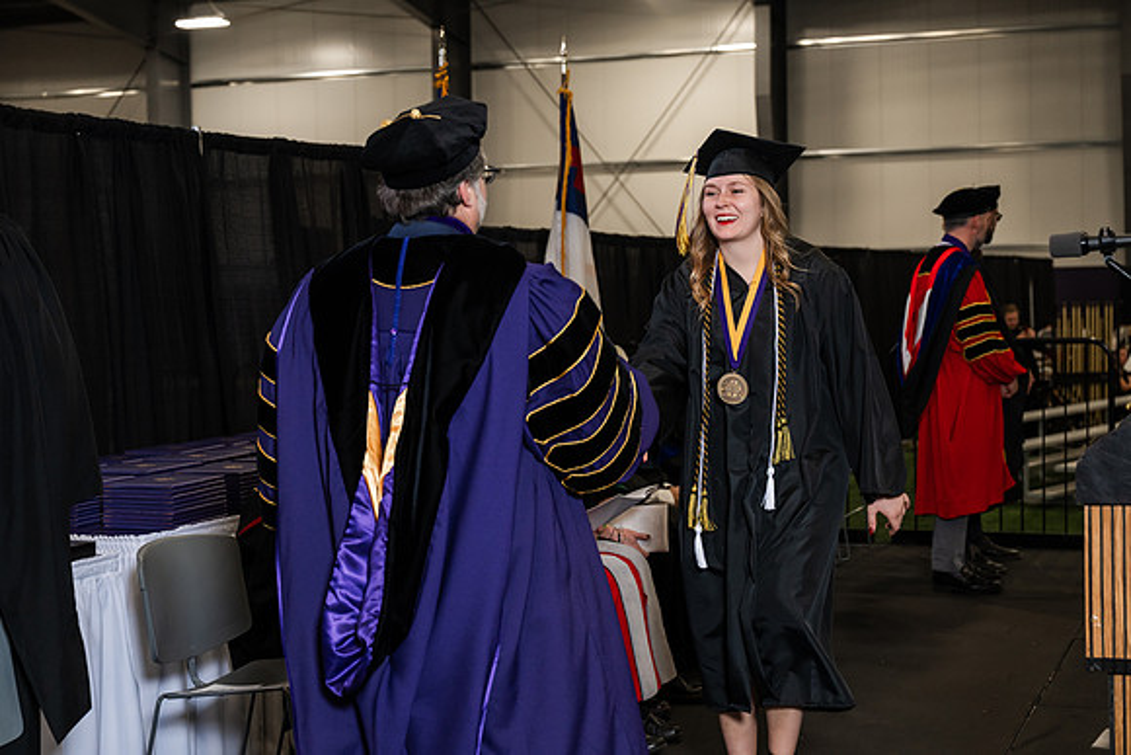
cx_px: 566
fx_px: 1823
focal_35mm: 58
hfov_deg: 34.5
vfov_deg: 23.4
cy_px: 378
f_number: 4.5
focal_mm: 58
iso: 1250
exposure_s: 1/200
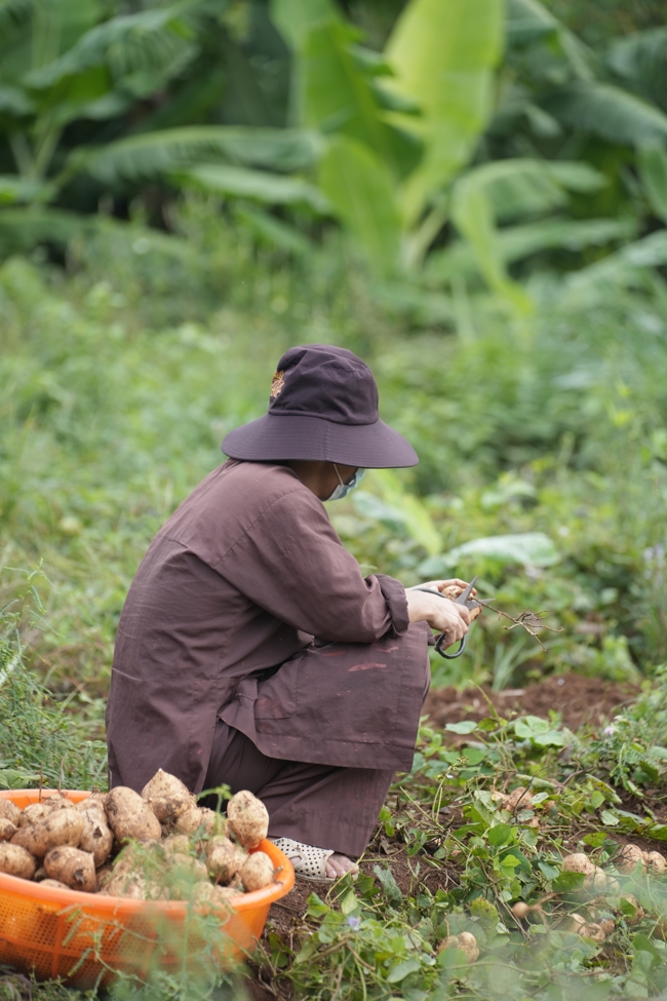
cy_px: 500
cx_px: 334
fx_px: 4168
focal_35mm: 150
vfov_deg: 13.7
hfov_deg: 9.1
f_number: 3.2
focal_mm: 150
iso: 400
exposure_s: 1/1000
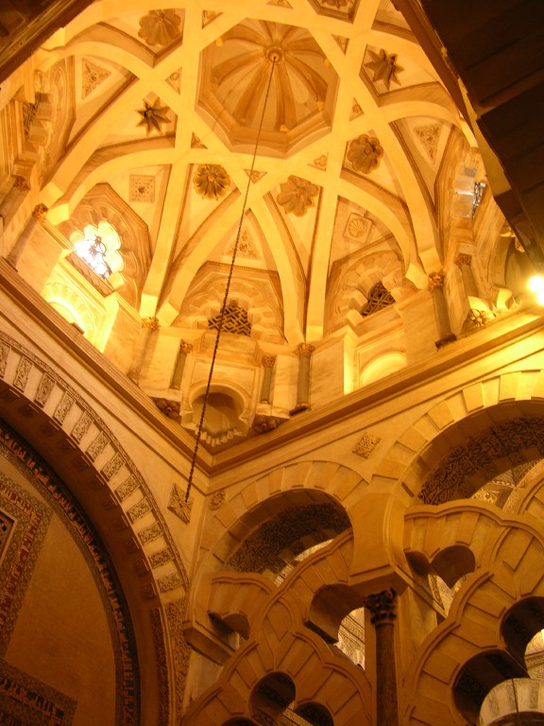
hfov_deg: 40.7
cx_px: 272
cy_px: 363
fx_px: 733
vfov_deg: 52.6
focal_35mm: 35
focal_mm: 8.9
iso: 104
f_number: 2.8
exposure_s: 1/3.9
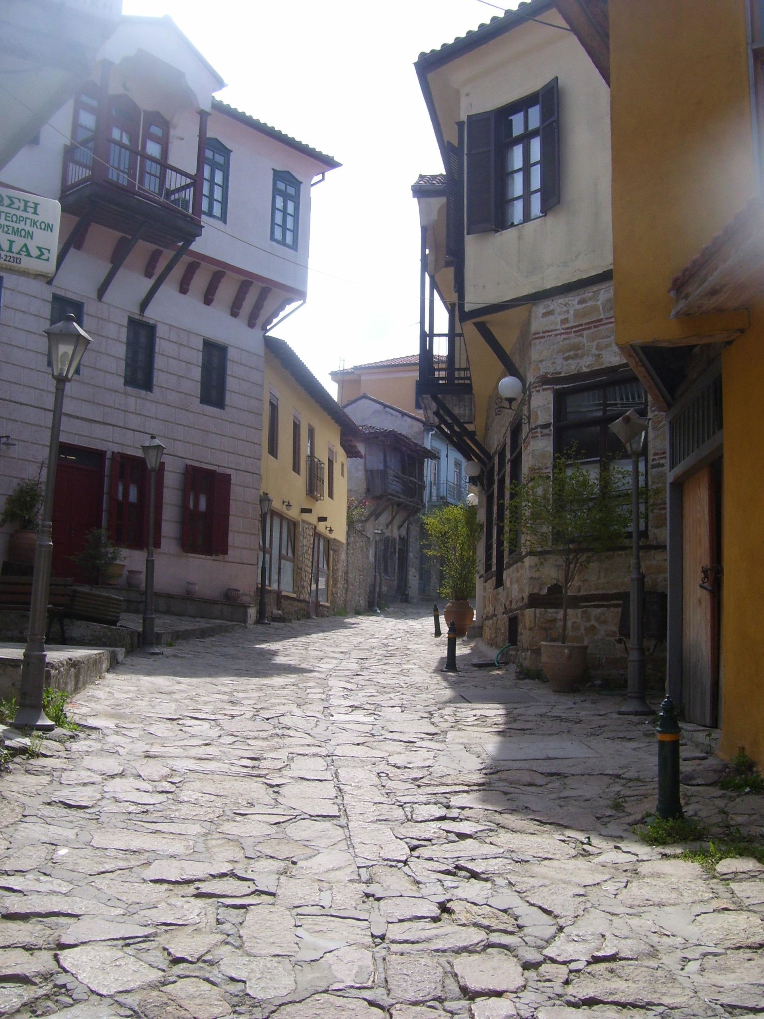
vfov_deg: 50.1
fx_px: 1089
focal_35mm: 37
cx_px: 382
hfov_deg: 38.7
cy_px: 510
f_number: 4.8
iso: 80
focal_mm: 6
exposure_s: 1/500
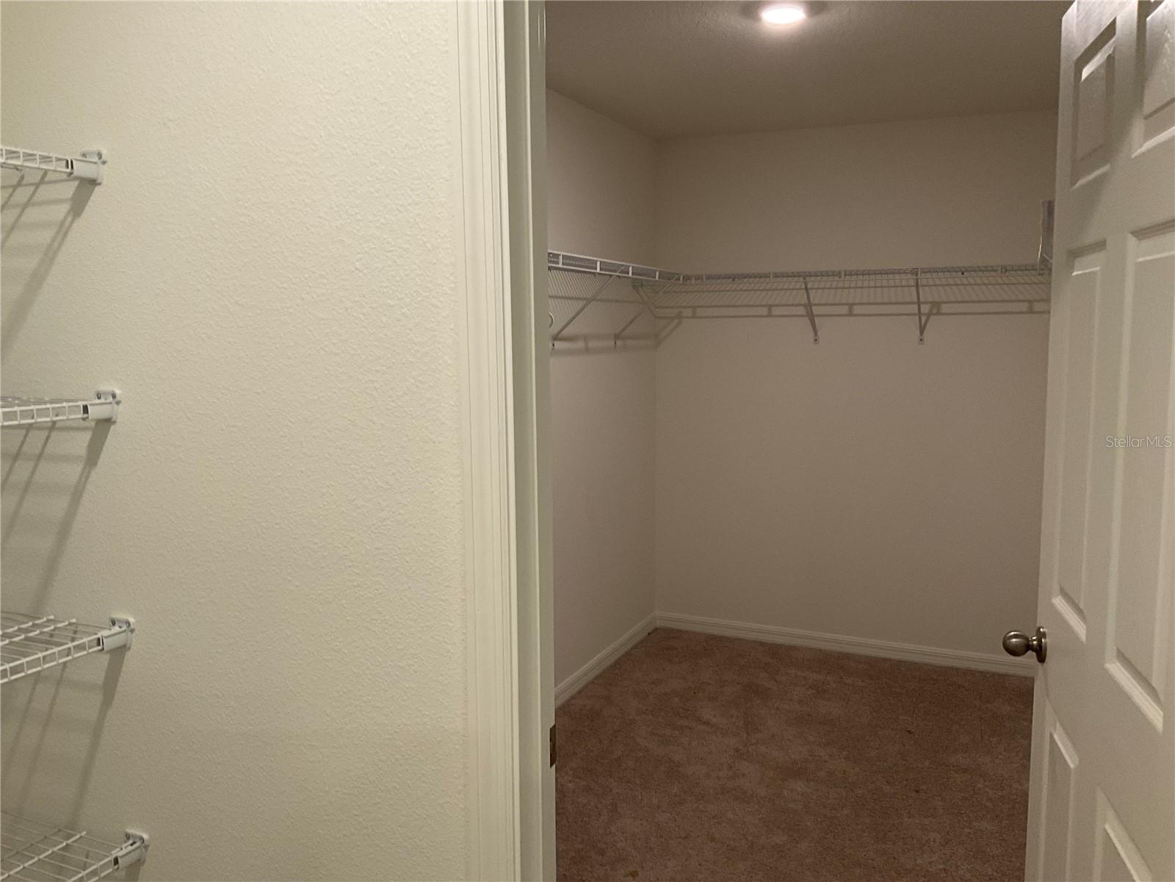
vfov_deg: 48.2
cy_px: 441
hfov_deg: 61.7
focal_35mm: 29
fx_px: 984
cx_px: 588
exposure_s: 1/60
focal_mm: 3
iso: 80
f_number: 1.8
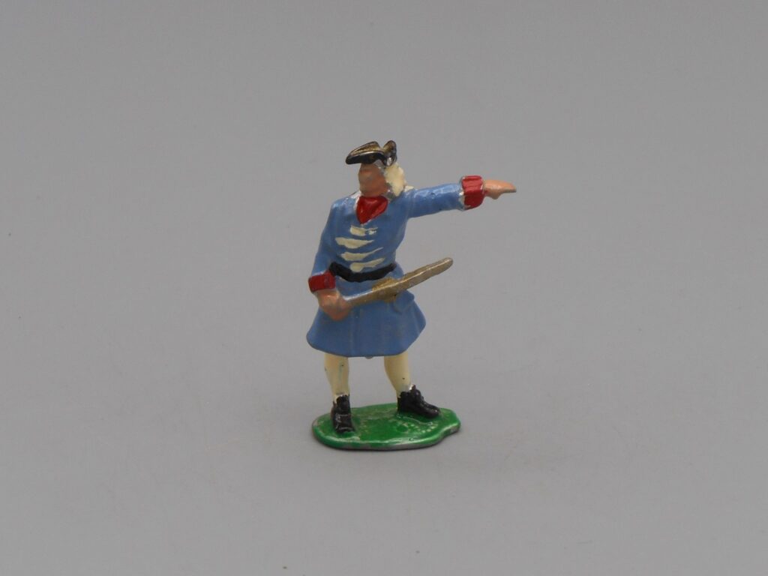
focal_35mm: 105
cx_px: 384
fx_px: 2330
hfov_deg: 18.7
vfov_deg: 14.1
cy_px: 288
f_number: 5.1
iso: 80
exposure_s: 1/80
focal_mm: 18.8
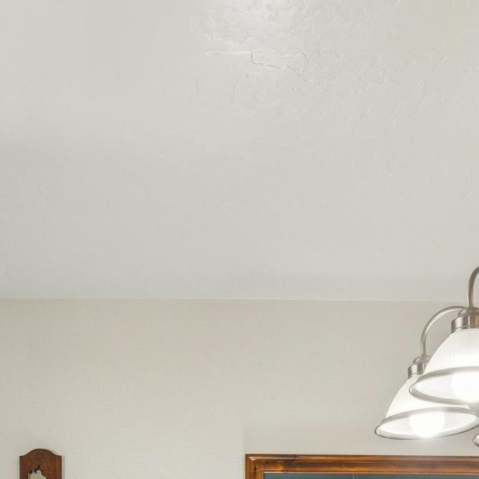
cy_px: 663
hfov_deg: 27.3
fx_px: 986
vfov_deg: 23.4
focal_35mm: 63
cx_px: 264
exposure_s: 1/5
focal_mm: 16
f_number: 13
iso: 400
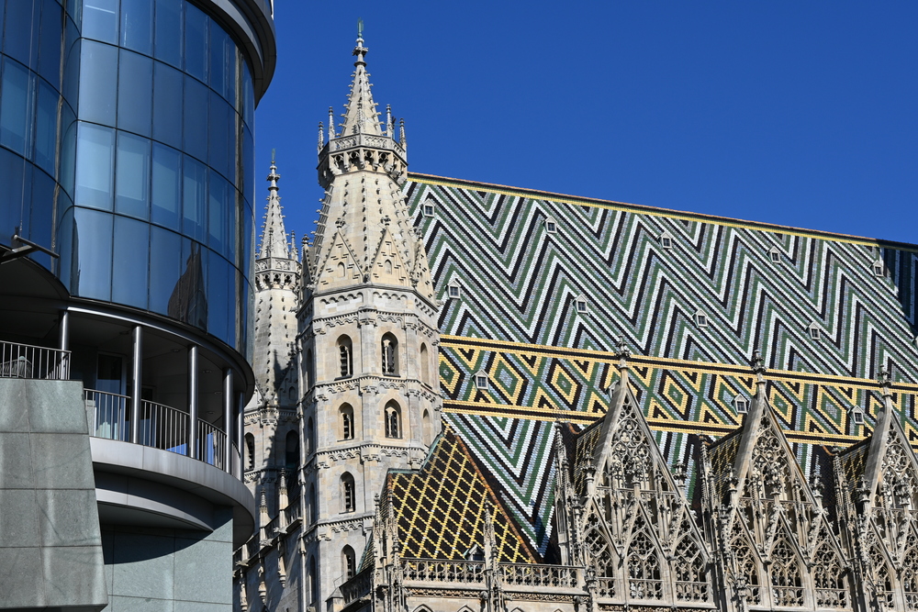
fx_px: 1568
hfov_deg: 32.6
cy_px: 306
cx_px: 459
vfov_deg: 22.1
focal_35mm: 62
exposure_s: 1/500
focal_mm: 41
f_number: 8
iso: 100
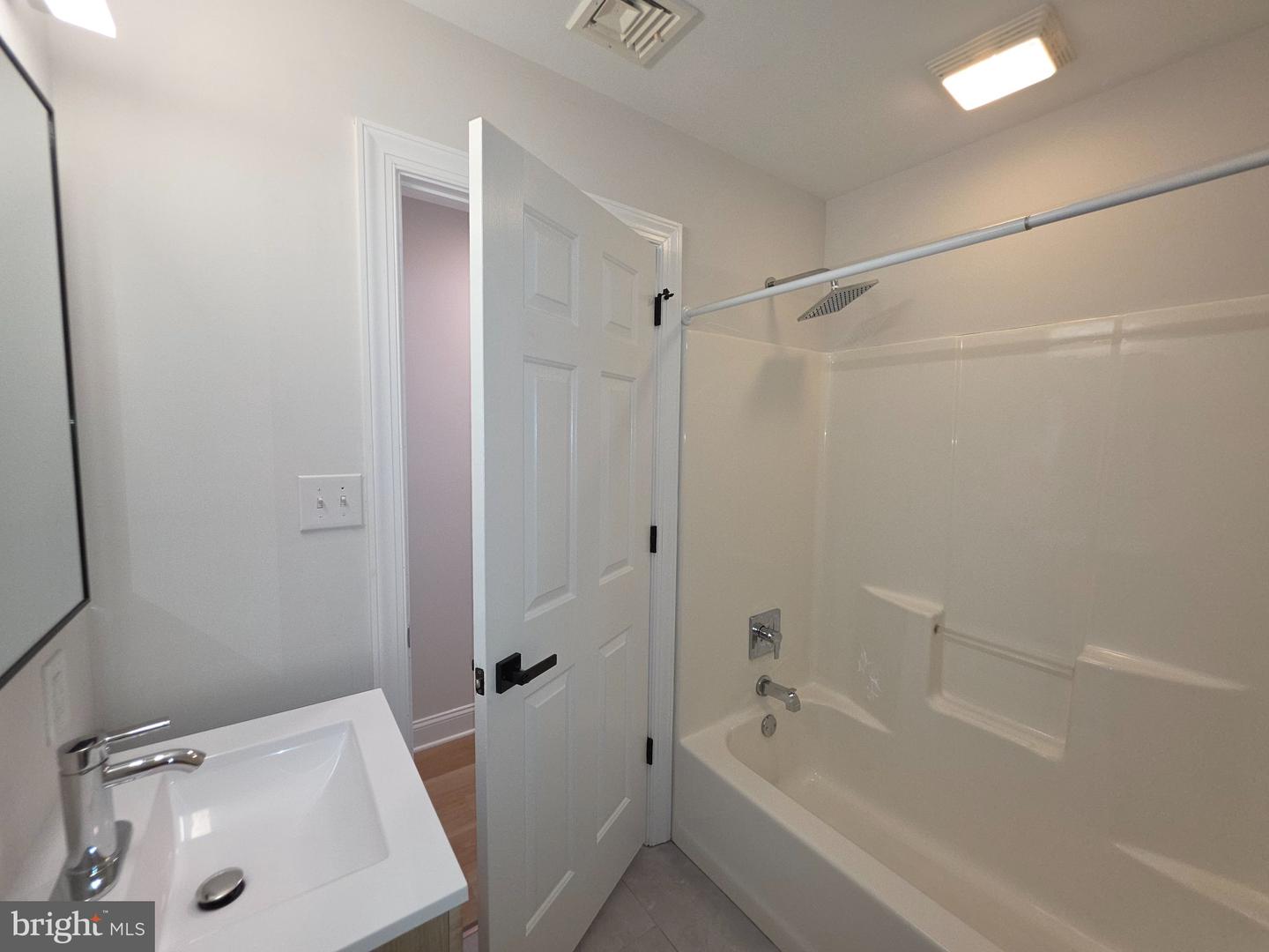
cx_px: 634
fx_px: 477
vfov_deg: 89.9
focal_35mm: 13
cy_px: 476
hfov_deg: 106.2
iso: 64
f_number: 1.9
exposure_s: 1/60
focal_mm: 2.2
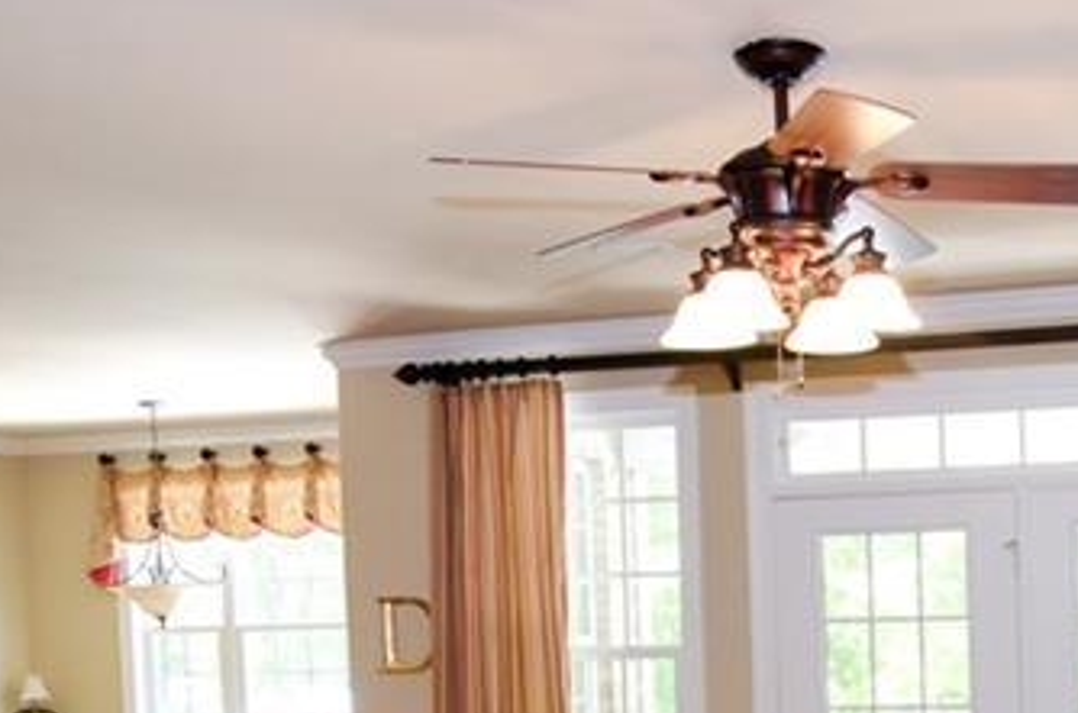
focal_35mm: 51
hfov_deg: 37.5
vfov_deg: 25.9
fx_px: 1510
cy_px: 618
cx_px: 907
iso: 1000
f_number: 4
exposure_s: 1/80
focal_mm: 11
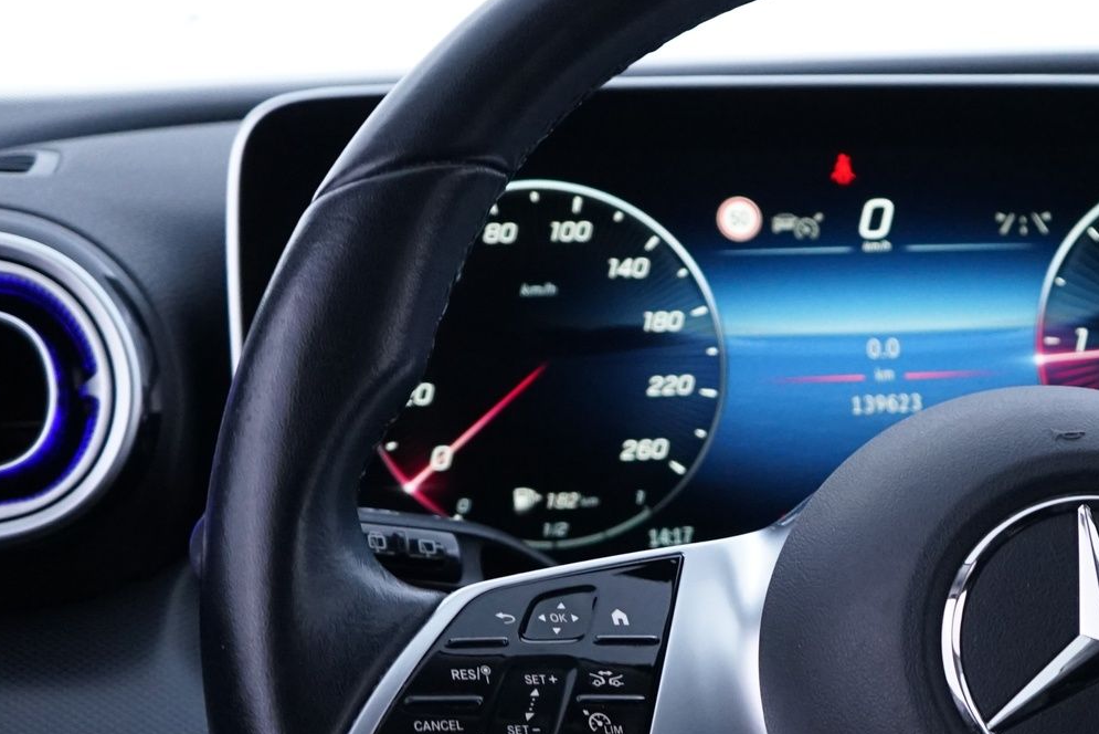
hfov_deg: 18.8
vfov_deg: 13.2
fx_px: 3145
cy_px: 687
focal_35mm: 103
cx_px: 1318
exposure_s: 1/20
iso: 2000
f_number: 4.5
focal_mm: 41
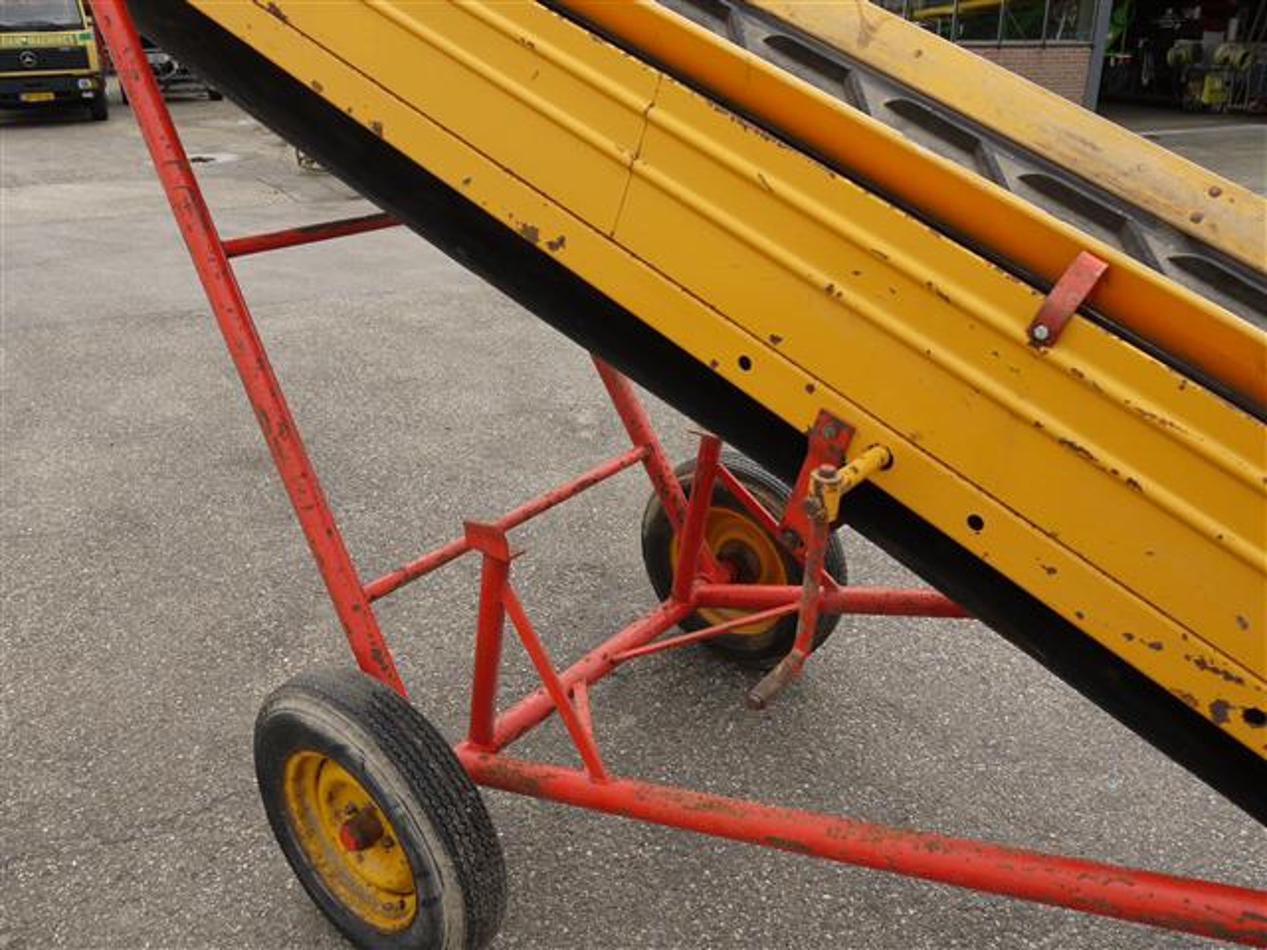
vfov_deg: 49.7
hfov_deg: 63.4
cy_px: 475
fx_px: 1025
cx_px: 634
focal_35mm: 28
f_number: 6.3
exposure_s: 1/320
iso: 200
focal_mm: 14
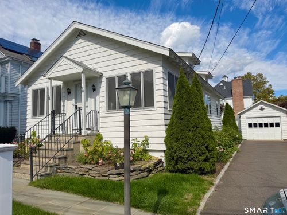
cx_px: 144
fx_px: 199
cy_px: 108
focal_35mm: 24
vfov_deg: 56.8
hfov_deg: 71.6
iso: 80
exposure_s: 1/8130
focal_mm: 6.76
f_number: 1.78
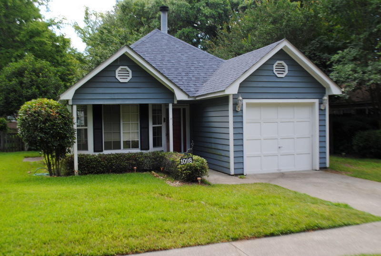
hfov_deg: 53.0
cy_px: 128
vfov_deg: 37.0
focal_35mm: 36
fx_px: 382
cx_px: 190
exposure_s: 1/125
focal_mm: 24
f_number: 5.6
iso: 110
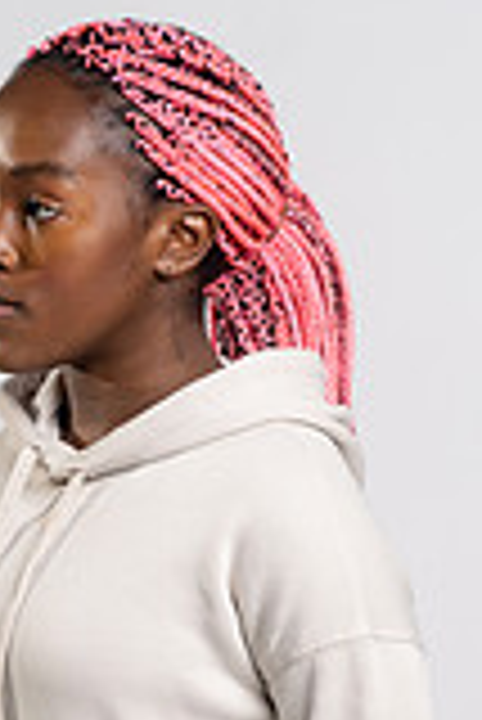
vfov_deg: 8.6
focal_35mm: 239
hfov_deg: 5.8
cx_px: 185
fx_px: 4789
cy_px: 666
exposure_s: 1/160
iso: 200
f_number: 4
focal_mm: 85
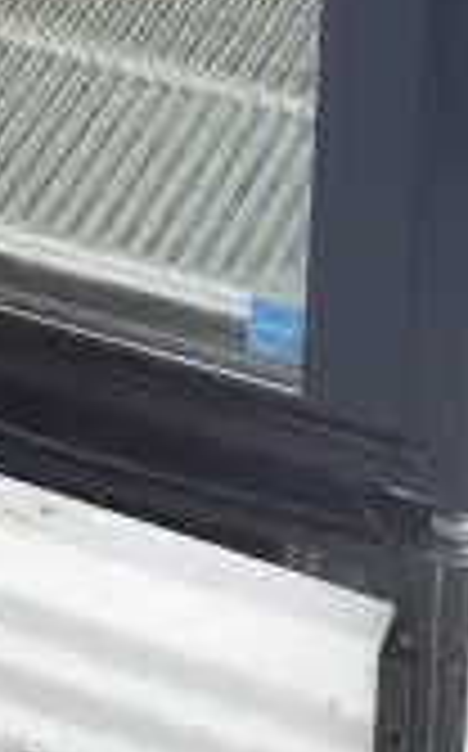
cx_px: 189
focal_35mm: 151
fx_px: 3089
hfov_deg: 8.7
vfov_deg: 11.8
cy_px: -928
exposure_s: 1/50
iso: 200
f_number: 3.5
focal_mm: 18
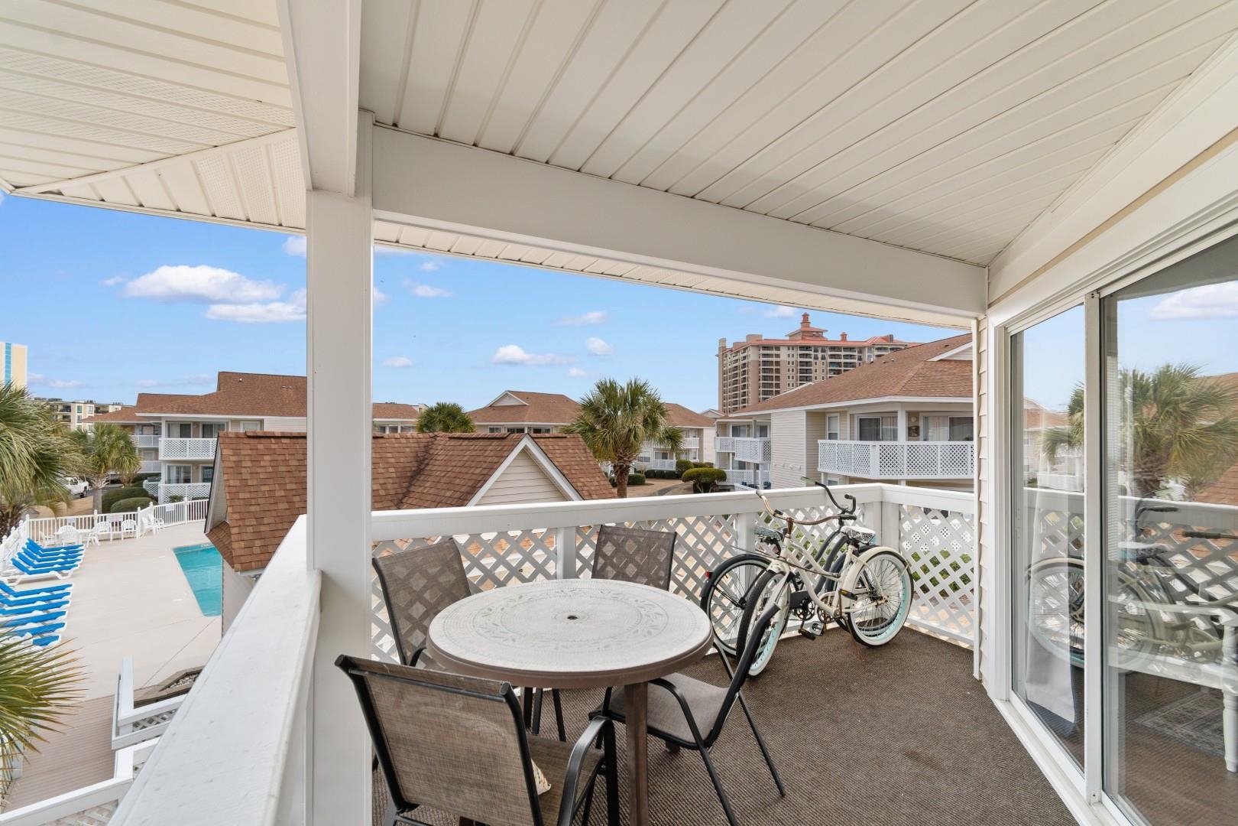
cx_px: 619
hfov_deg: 100.4
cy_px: 413
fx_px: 516
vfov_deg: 77.3
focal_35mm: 15
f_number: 5.6
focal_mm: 10
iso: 100
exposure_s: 1/125
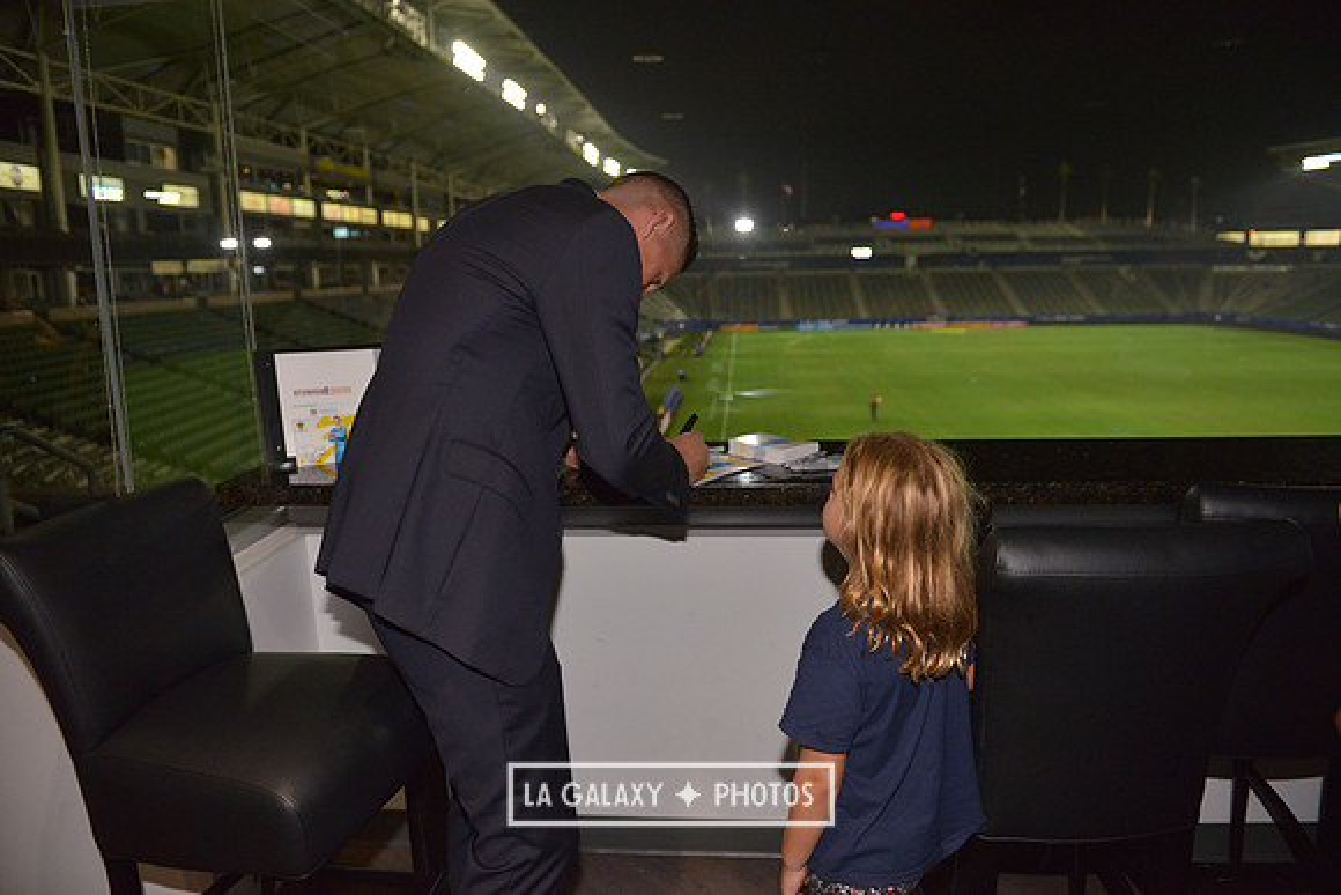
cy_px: 448
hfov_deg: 73.7
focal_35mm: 24
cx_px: 670
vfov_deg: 53.2
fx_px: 894
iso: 2500
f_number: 3.2
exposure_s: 1/1600
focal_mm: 24
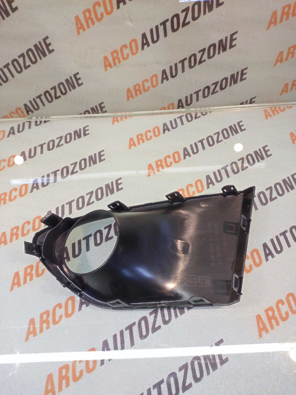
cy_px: 198
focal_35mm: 17
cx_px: 148
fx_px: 194
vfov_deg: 91.1
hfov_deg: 74.7
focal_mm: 4.74
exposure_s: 1/33
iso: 1153
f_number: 1.79
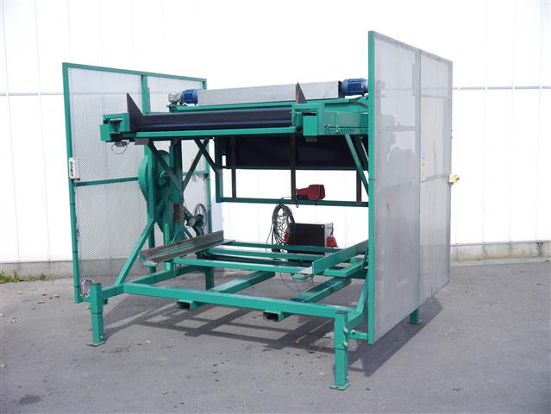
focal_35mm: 42
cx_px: 276
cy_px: 207
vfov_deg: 34.4
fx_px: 669
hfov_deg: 44.8
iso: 160
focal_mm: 21
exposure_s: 1/320
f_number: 4.3
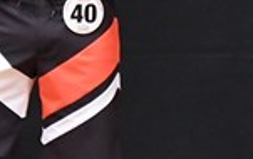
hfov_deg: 1.4
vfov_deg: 0.9
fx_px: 10279
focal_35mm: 1488
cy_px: -10
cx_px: 95
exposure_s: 1/400
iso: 8000
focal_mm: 190
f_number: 5.6
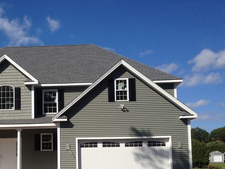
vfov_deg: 26.1
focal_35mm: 55
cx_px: 61
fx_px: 357
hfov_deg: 34.3
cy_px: 132
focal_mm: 4.28
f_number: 2.4
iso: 50
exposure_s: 1/2513
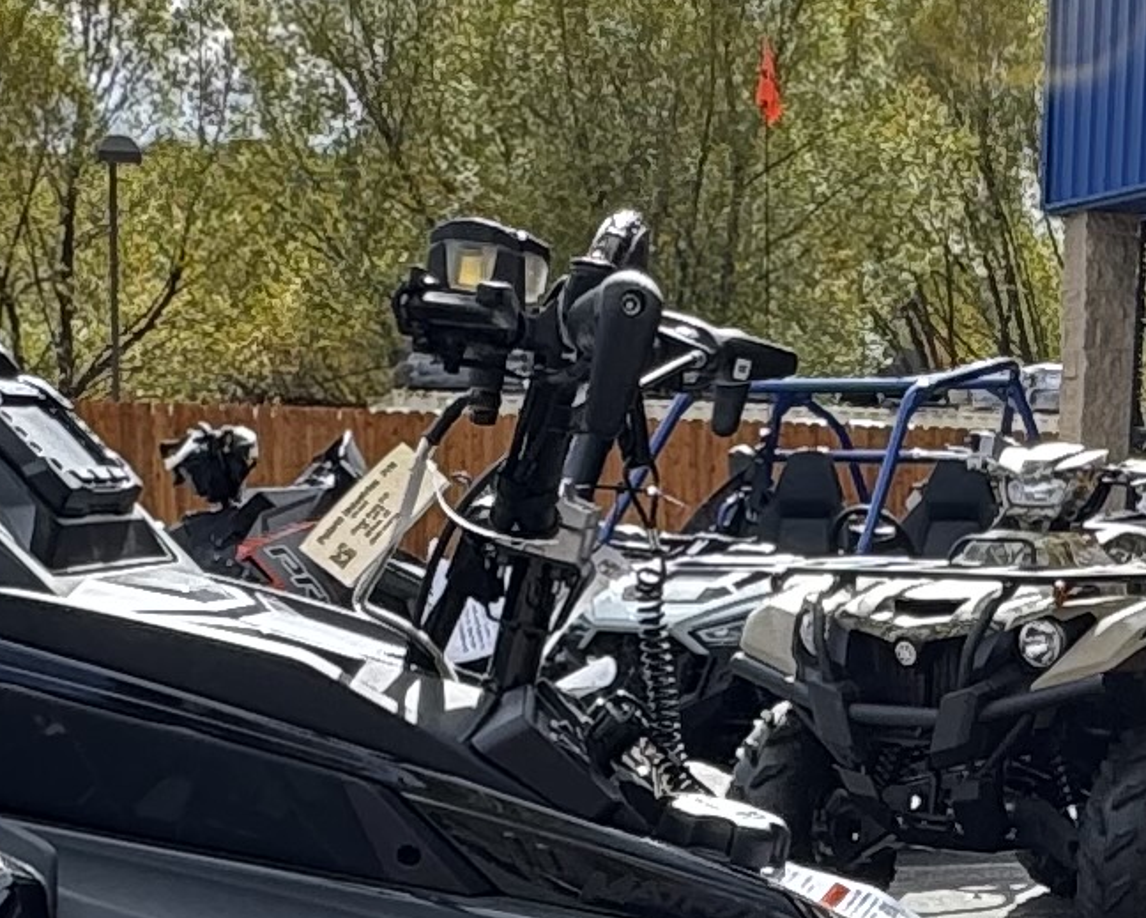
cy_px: 1040
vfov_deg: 17.4
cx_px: 1020
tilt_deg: -11.2
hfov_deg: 22.0
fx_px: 2884
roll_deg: -1.9
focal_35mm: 85
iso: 40
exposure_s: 1/556
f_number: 2.2
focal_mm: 2.22
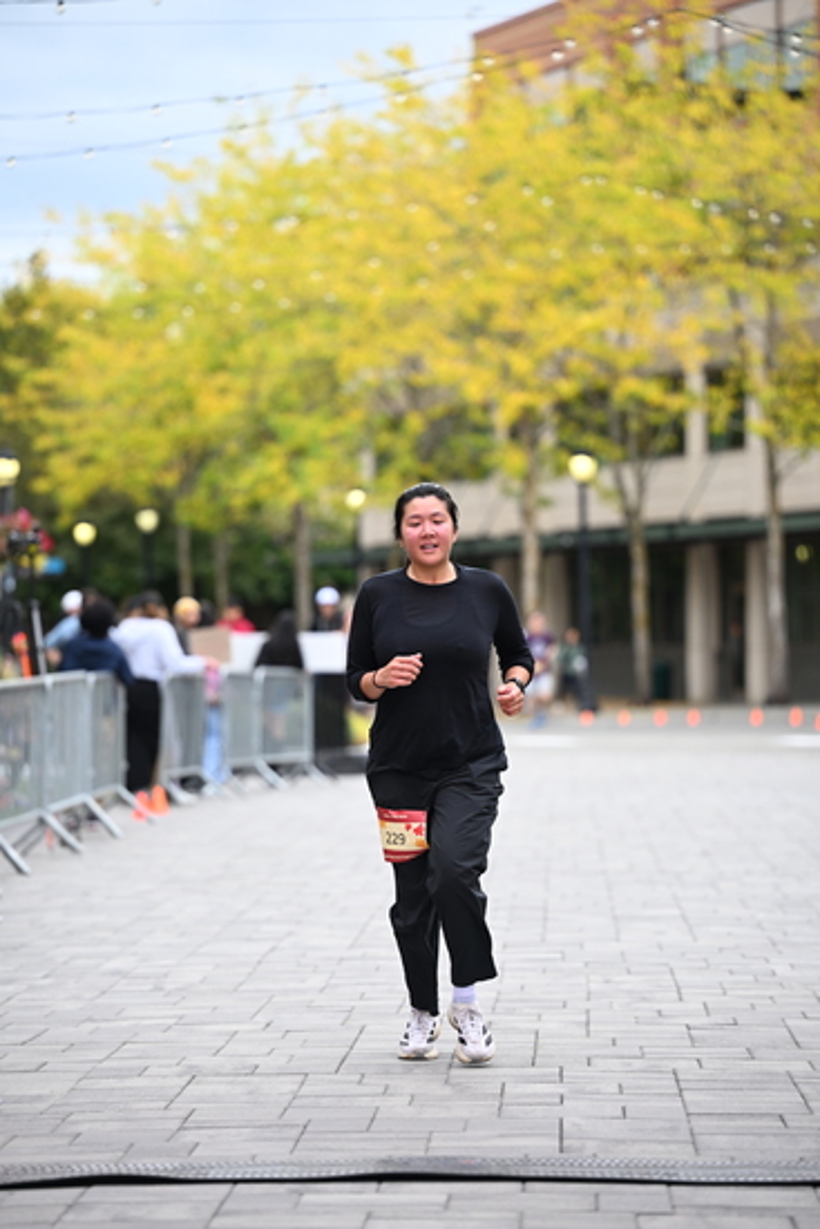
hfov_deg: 10.2
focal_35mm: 135
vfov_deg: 15.2
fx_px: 4609
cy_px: 614
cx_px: 410
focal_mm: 135
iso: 640
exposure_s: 1/2000
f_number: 2.8
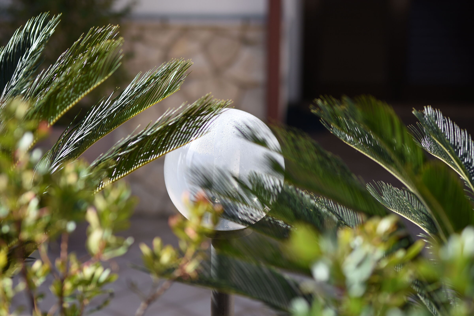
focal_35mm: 128
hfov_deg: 16.1
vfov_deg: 10.8
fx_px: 1679
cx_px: 237
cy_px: 158
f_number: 1.7
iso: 125
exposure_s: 1/4000
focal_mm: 85
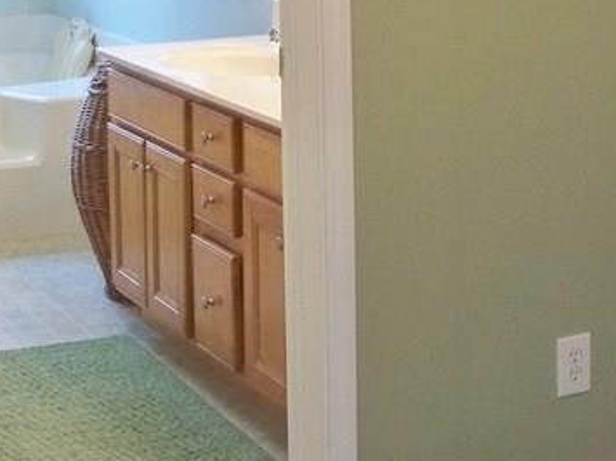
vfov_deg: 14.0
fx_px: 1797
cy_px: -163
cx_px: 200
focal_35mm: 101
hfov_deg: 19.4
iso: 400
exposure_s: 1/25
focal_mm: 6.2
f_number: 3.5
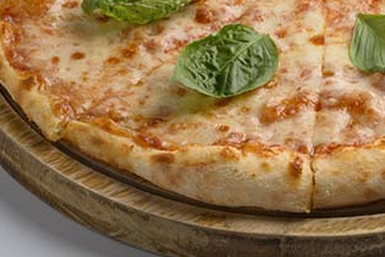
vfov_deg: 5.3
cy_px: 26
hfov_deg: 7.9
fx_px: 2770
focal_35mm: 259
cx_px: 383
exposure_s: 1/200
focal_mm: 85
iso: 80
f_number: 8.5
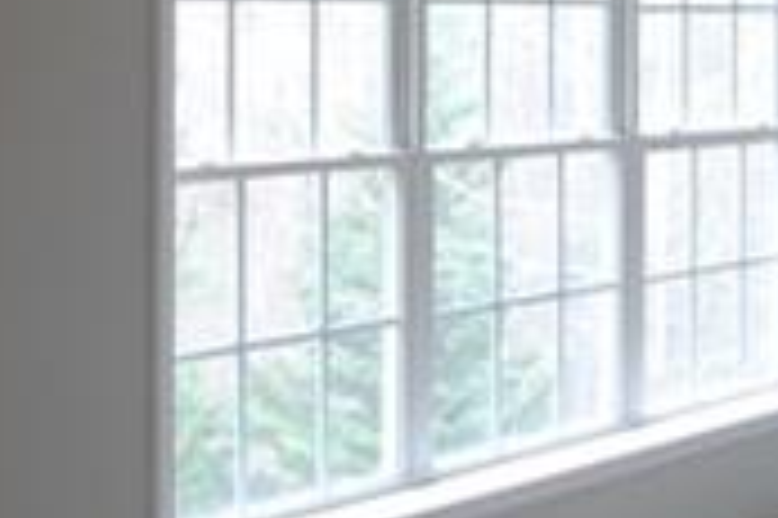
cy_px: 27
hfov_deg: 22.8
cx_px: 522
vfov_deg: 15.1
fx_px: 1922
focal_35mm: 89
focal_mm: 10
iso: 200
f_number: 3.5
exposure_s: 1/40
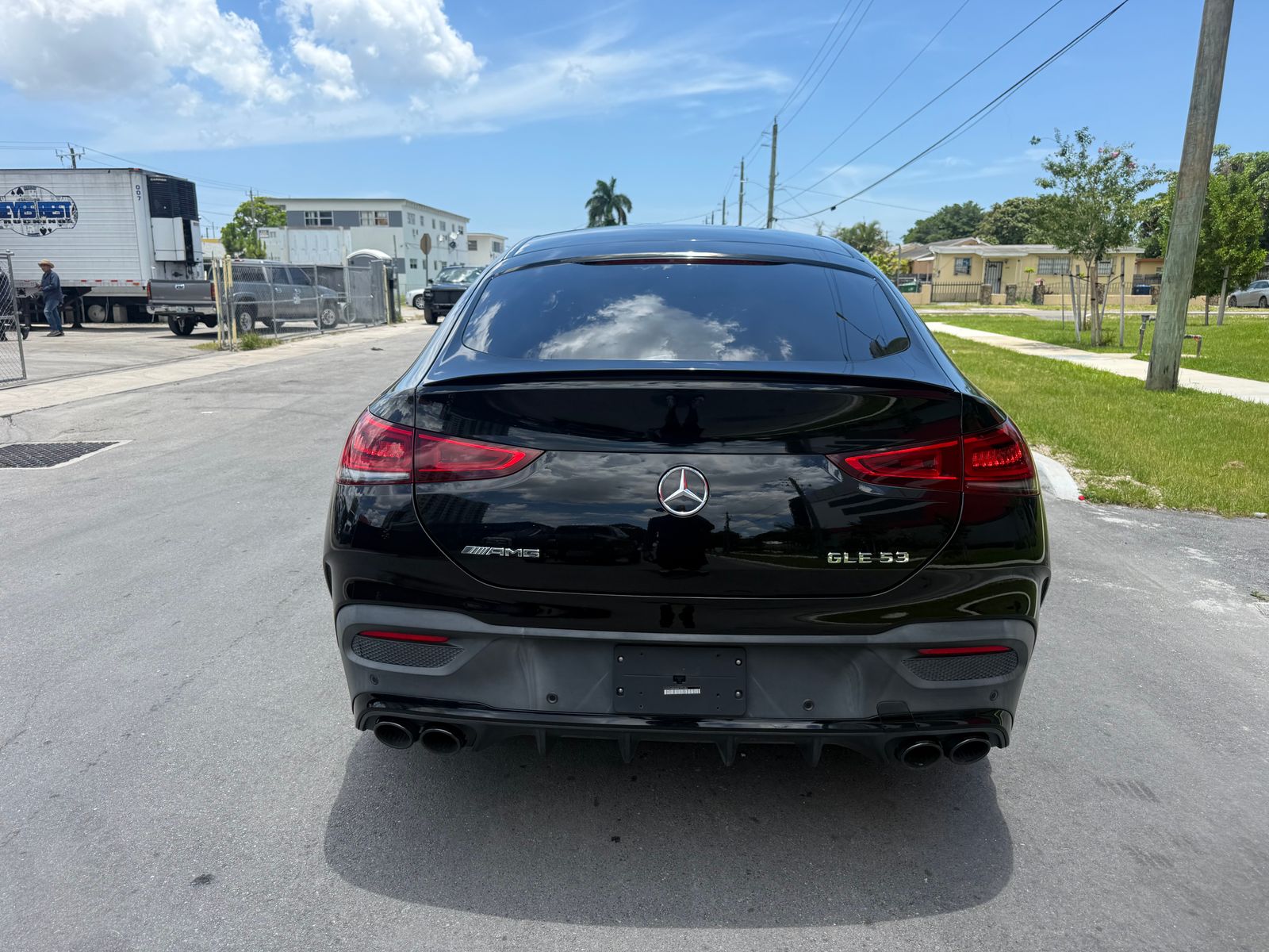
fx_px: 880
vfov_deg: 56.8
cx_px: 634
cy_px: 476
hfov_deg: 71.6
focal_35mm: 24
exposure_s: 1/3145
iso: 80
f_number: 1.78
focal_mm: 6.76
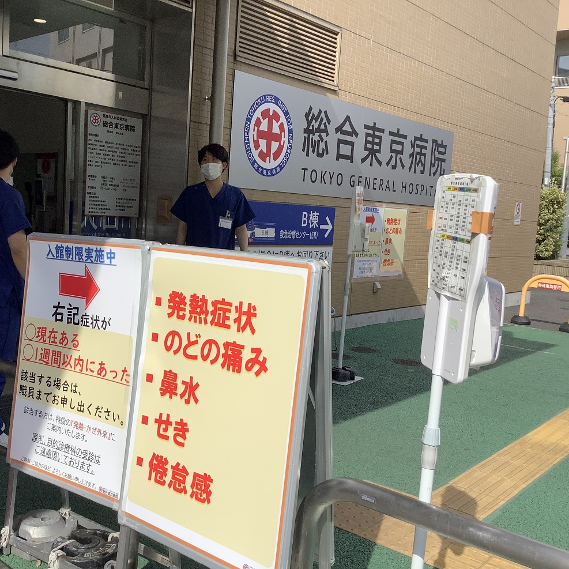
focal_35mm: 37
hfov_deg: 44.4
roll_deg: -2.6
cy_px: 285
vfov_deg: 44.9
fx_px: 688
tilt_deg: -7.1
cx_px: 199
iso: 25
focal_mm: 3.3
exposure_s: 1/1664
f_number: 2.4
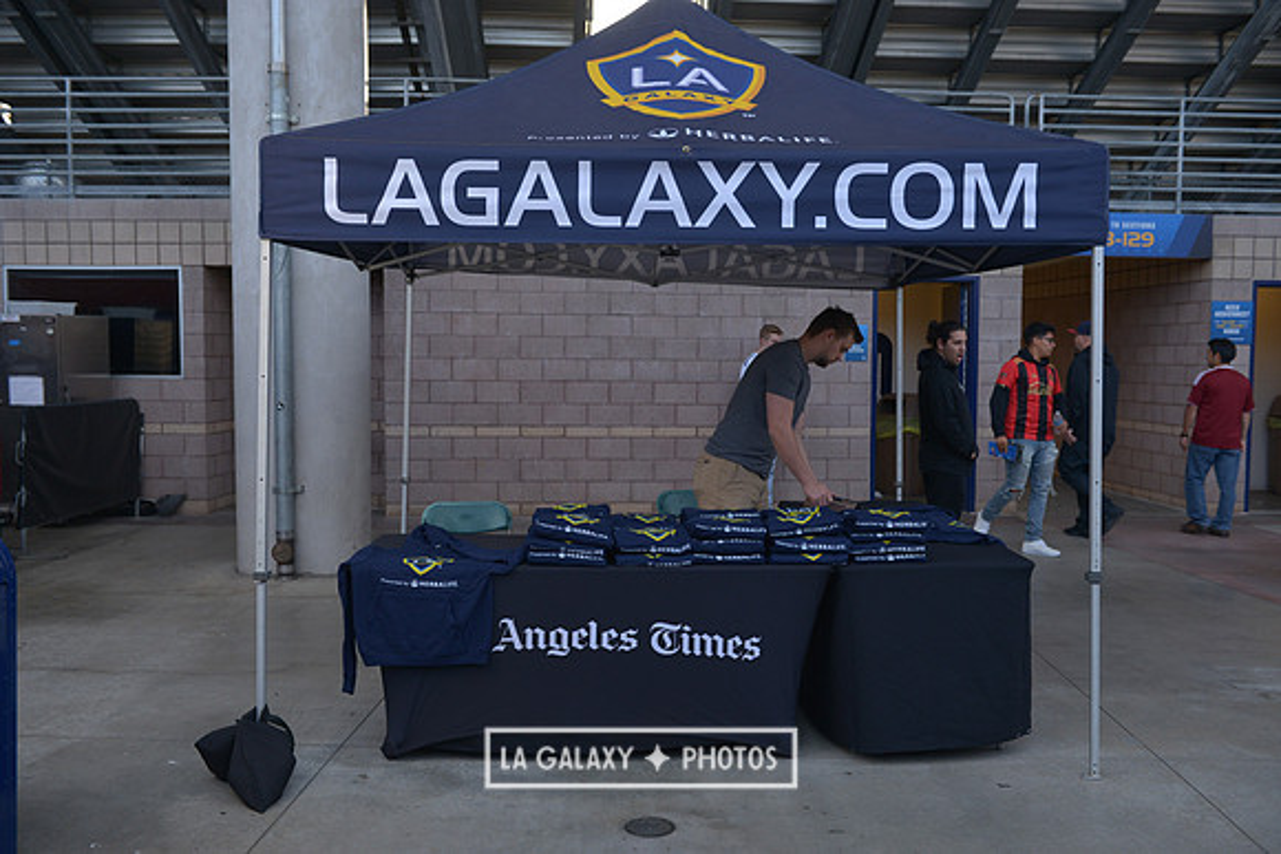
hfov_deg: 55.8
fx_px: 1210
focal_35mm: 34
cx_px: 640
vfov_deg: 38.9
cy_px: 427
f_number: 4
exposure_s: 1/800
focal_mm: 34
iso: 400
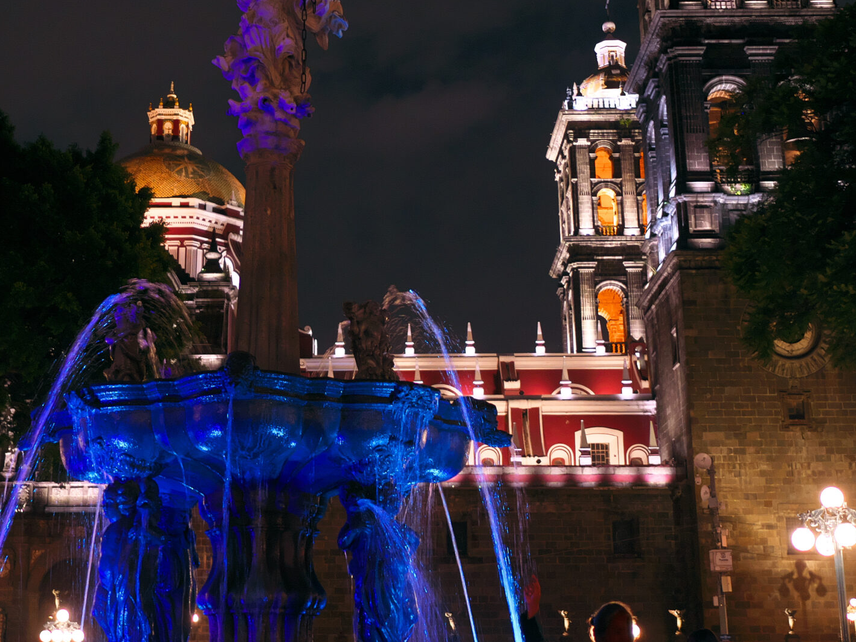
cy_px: 278
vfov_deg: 26.1
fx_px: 1385
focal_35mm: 56
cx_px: 357
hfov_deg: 34.3
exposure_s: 1/25
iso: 640
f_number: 1.7
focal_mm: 15
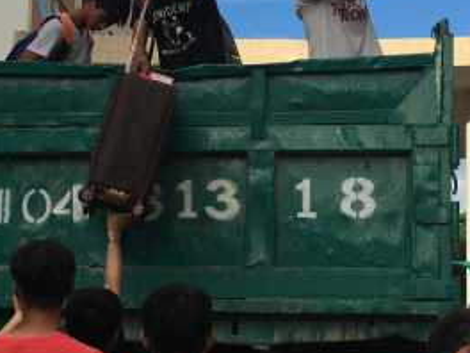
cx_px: 260
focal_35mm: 79
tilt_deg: +10.5
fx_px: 1073
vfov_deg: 18.7
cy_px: 176
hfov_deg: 24.7
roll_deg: -1.3
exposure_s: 1/927
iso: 25
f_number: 2.2
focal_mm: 4.15
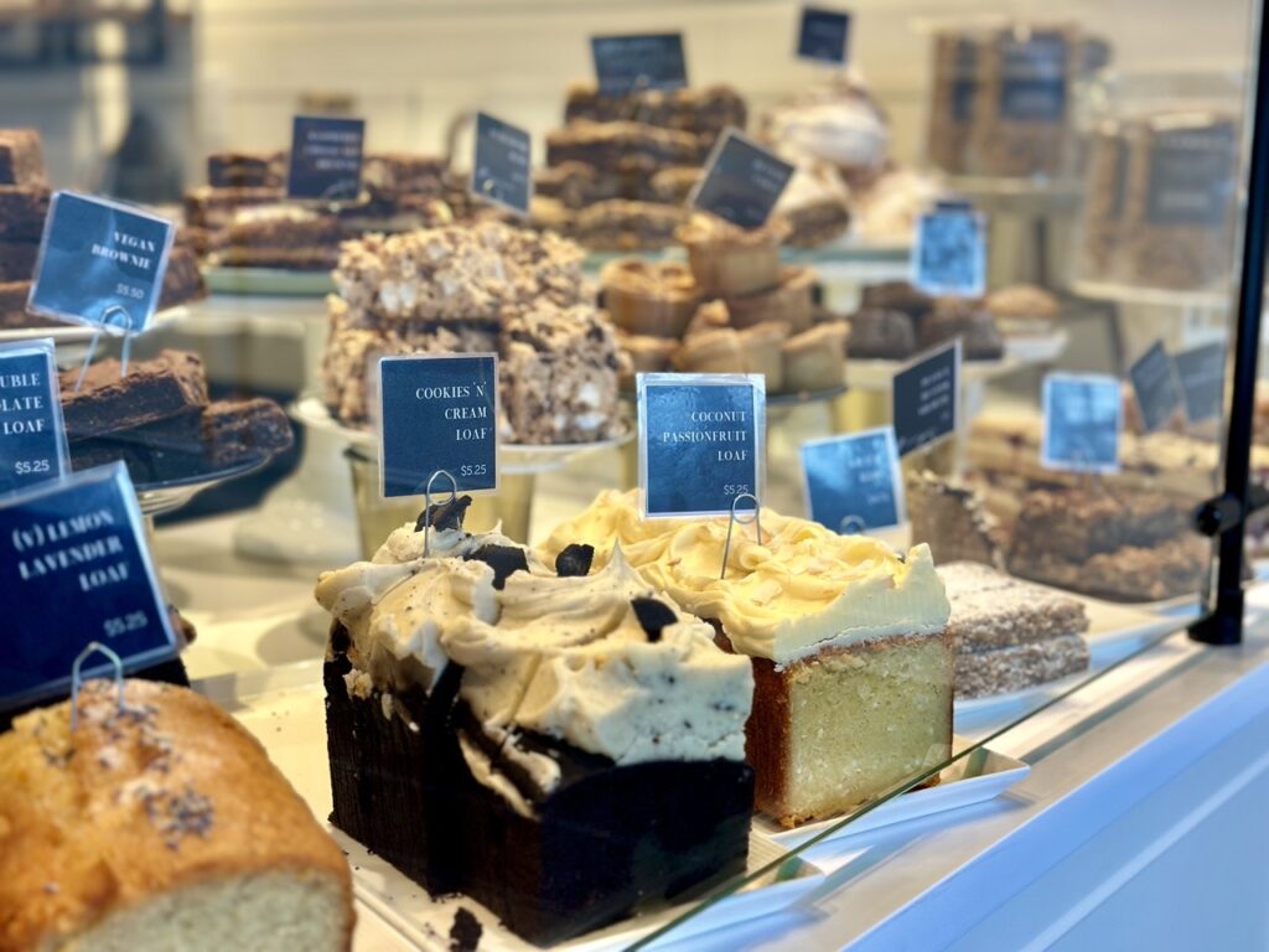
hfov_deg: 39.7
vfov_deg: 30.3
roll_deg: -0.8
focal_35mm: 48
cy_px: 476
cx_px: 634
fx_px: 1760
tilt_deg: -10.0
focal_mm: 6.86
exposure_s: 1/60
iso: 100
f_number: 1.78
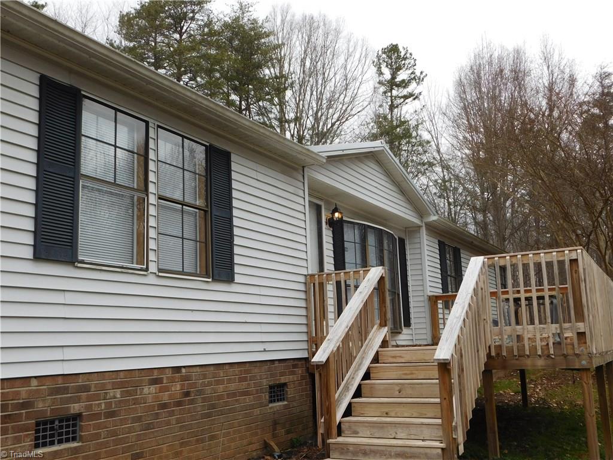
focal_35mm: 36
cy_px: 230
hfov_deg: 51.4
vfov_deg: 39.7
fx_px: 638
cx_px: 306
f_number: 3.5
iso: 125
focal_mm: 6.3
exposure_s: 1/500
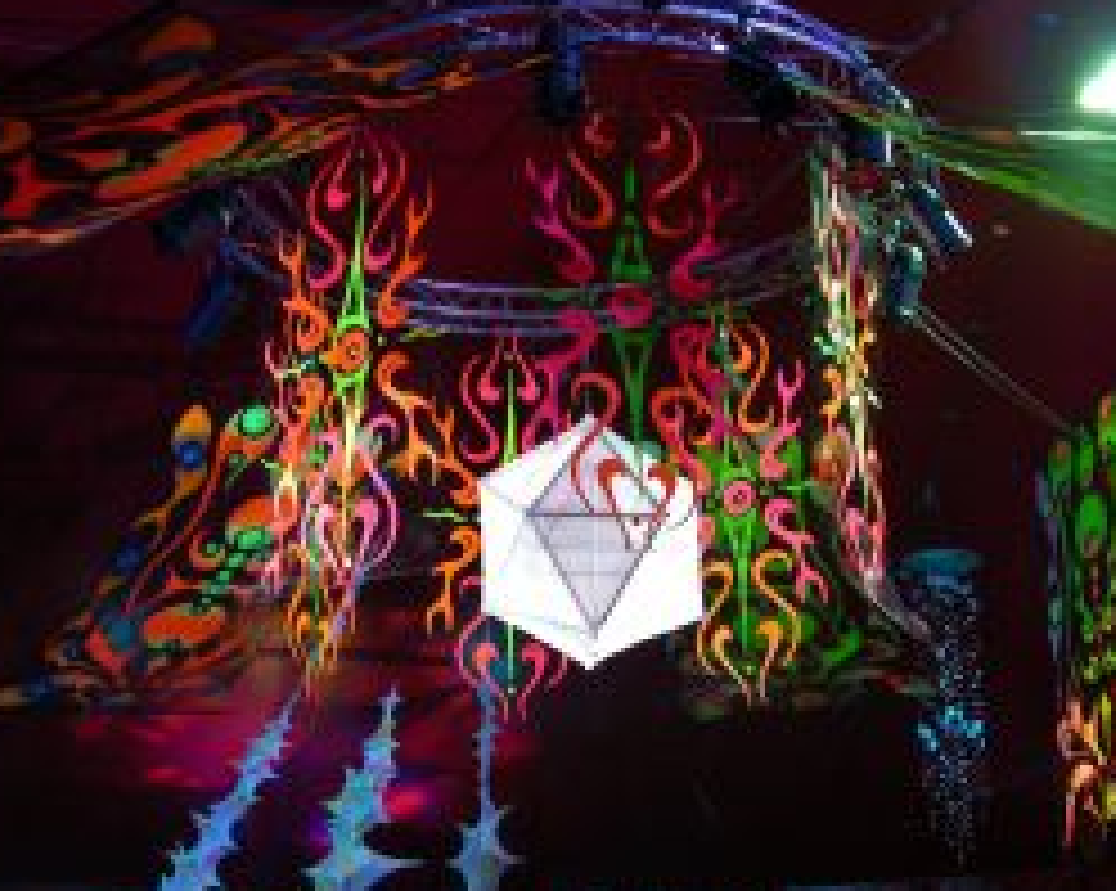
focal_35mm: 62
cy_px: 630
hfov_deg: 30.5
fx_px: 2046
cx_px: 585
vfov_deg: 24.4
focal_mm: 8.9
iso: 200
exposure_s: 1.11
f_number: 2.8
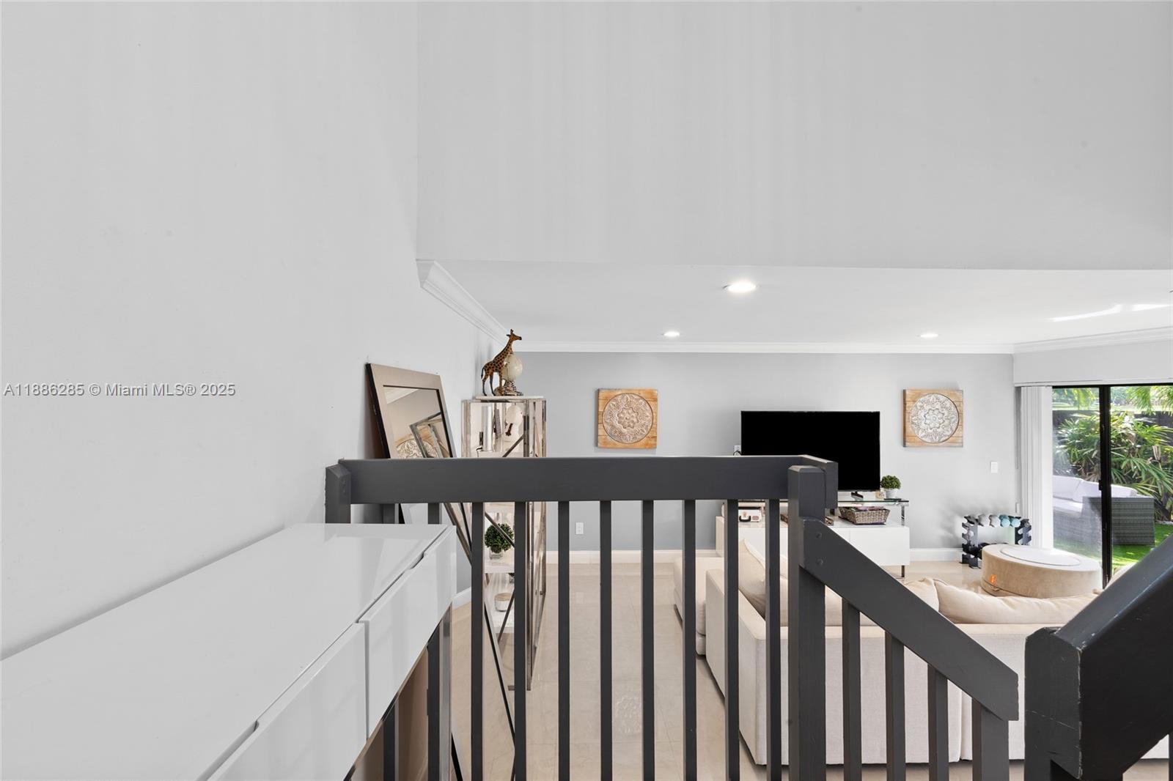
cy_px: 390
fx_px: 521
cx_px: 586
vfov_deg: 73.7
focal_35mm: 16
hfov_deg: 96.7
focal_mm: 16
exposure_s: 3.2
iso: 200
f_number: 16
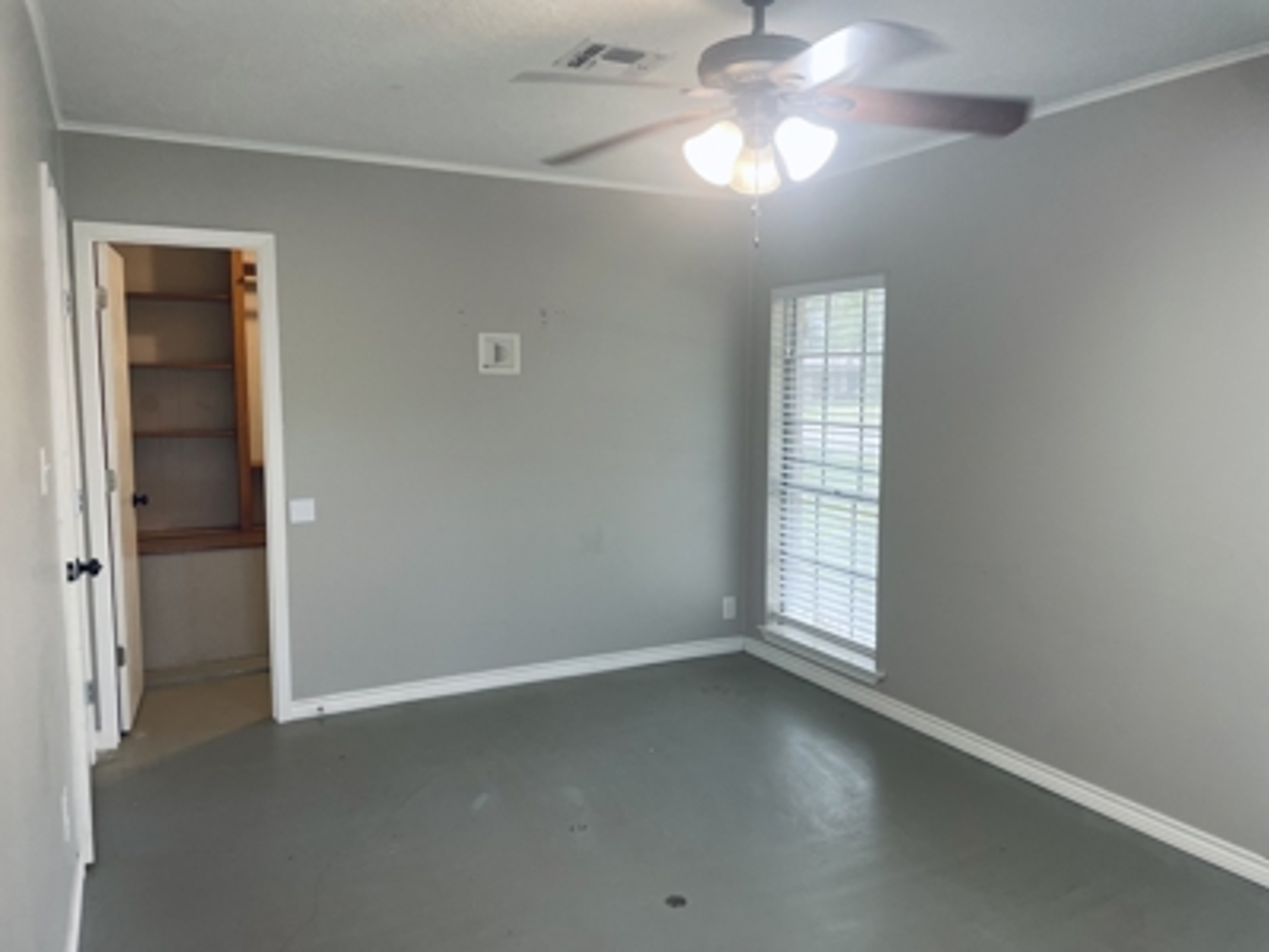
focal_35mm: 26
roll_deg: +0.5
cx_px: 634
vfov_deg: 53.1
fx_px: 953
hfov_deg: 67.3
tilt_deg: -5.2
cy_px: 476
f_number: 1.6
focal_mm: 4.2
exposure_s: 1/60
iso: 100
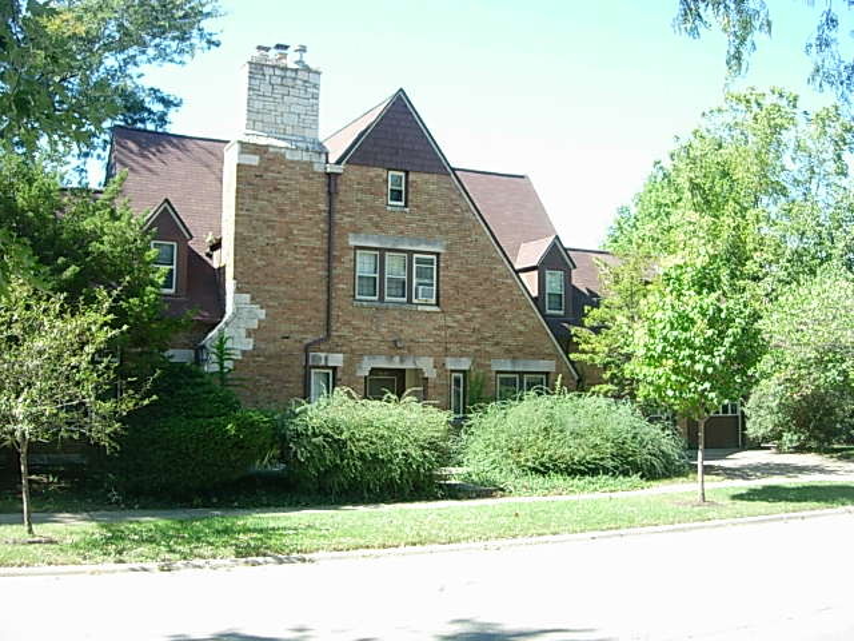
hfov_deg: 49.0
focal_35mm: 38
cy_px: 320
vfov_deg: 37.7
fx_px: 937
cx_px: 427
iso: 79
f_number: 2.8
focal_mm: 7.8
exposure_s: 1/304
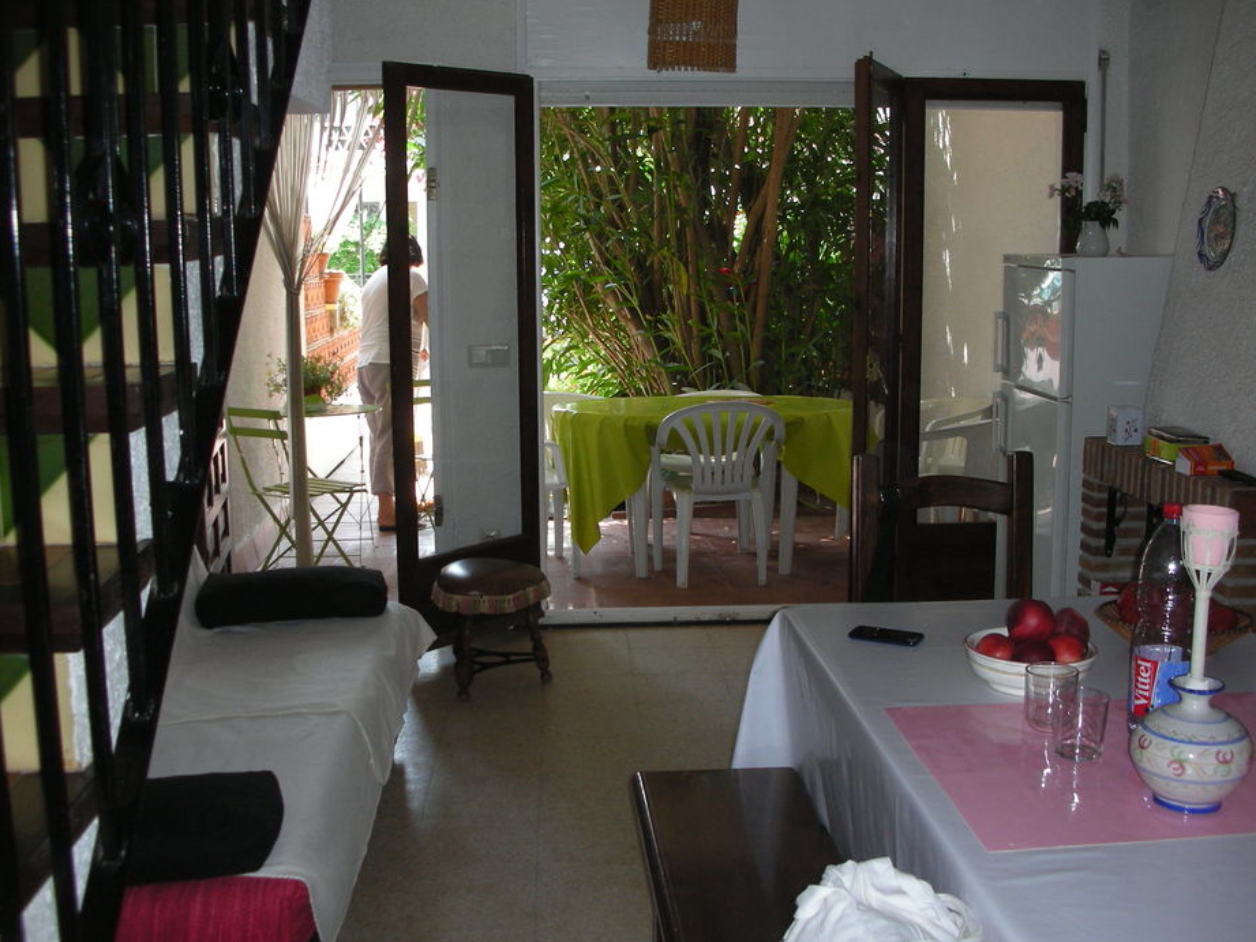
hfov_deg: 48.9
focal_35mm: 38
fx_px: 1379
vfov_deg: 37.7
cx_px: 577
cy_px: 458
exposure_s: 1/60.1
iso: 88
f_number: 3
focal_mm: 5.8
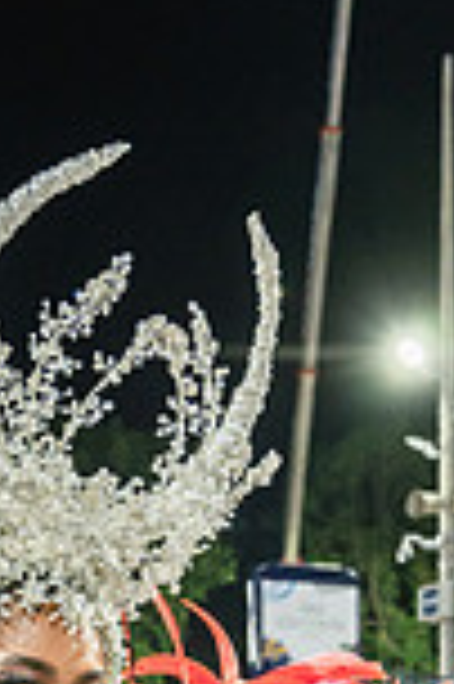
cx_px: -20
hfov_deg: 21.0
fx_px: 1175
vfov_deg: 27.9
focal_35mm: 62
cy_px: 842
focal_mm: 21
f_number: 4
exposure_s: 1/320
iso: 2200
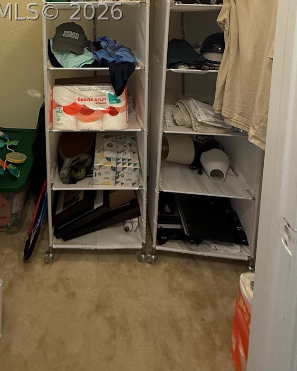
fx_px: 308
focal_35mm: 28
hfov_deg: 50.5
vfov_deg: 51.6
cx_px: 95
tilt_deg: -7.6
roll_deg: -0.8
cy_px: 12
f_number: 2.2
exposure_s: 1/60
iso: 400
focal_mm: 2.22
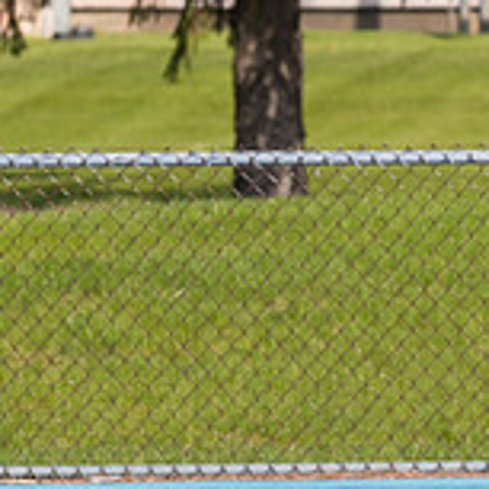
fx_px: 11156
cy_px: 246
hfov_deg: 2.5
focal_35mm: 698
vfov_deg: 2.5
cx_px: 777
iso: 320
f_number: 5.6
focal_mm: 145
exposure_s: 1/1600
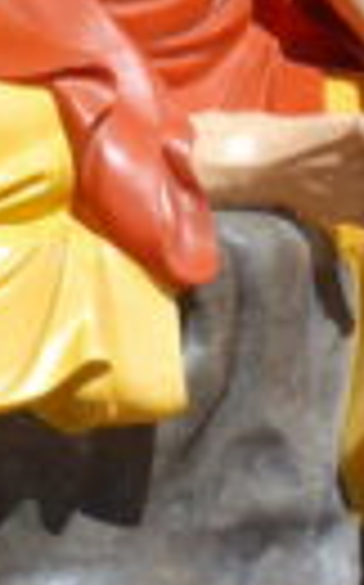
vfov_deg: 8.8
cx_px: 43
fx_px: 3754
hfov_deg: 5.5
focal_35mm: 236
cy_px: 4
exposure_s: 1/80
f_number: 18
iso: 100
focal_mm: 40
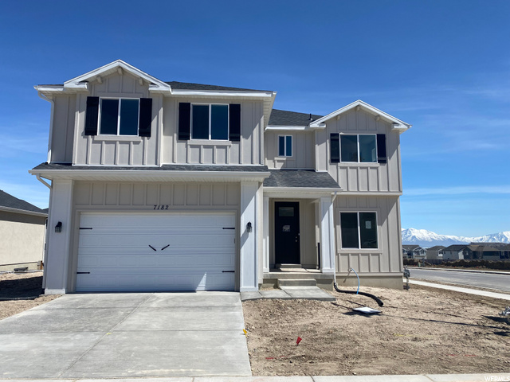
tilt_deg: +9.2
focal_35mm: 26
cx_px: 255
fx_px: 383
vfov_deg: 53.1
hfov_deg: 67.3
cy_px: 191
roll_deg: +0.3
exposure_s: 1/4115
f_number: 1.8
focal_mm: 4.25
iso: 32
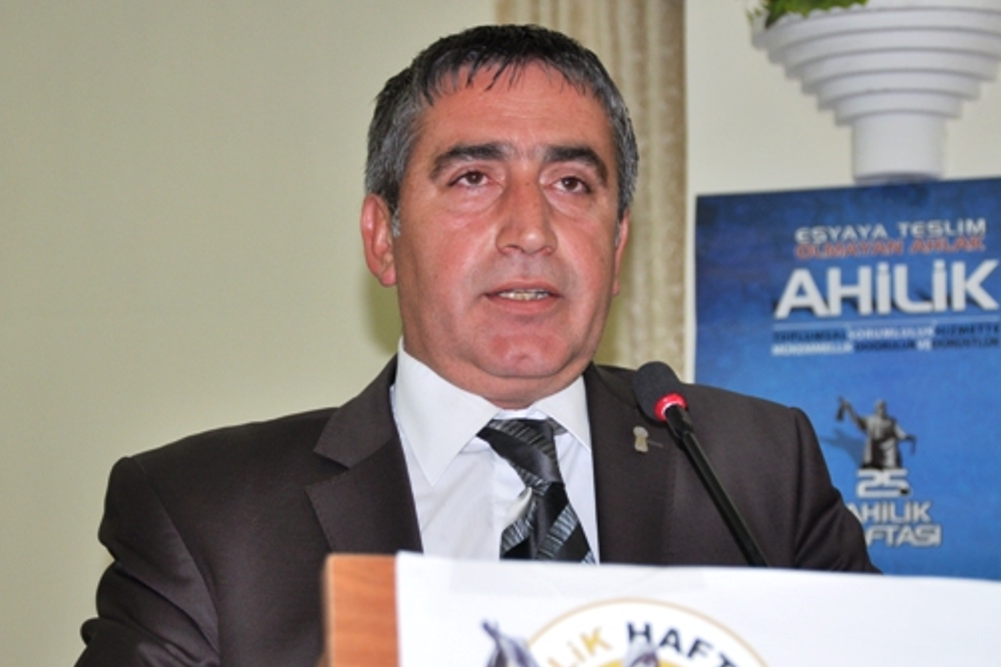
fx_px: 3726
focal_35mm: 134
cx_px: 547
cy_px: 376
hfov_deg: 15.3
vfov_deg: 10.2
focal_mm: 70
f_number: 5.3
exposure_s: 1/60
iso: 640
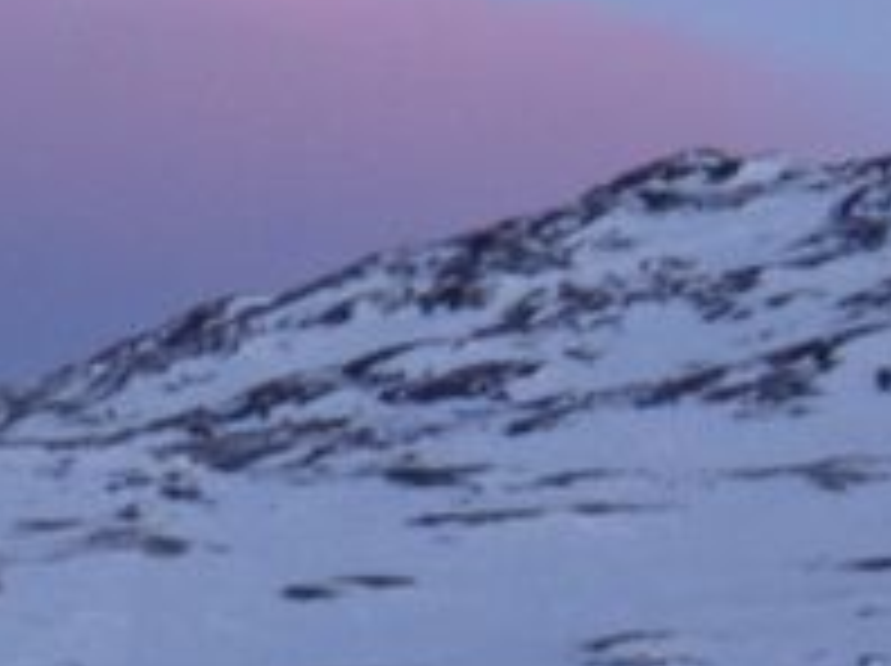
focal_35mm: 380
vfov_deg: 3.9
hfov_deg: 5.2
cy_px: -162
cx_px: -90
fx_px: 9769
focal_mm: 16.7
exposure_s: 1/80
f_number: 5
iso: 320
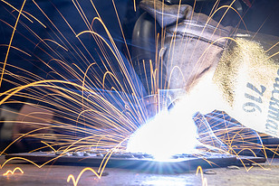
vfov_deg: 12.3
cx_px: 172
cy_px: 23
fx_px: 861
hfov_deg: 18.4
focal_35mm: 111
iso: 50
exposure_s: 1/4
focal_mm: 59
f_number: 13
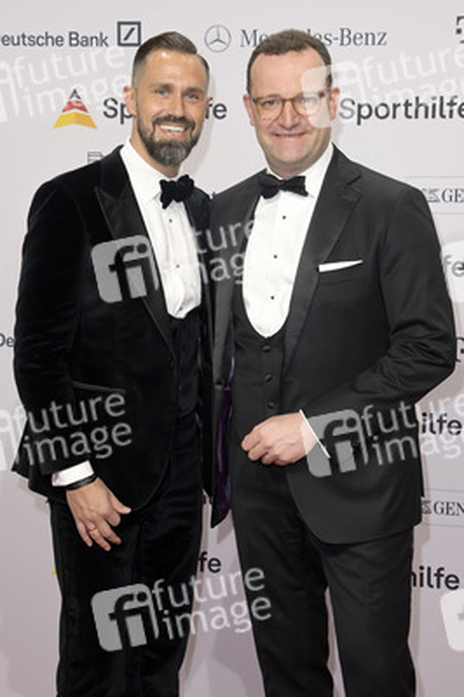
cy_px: 348
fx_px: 1123
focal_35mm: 58
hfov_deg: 23.3
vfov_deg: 34.5
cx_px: 232
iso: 640
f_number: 6.3
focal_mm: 58
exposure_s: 1/200
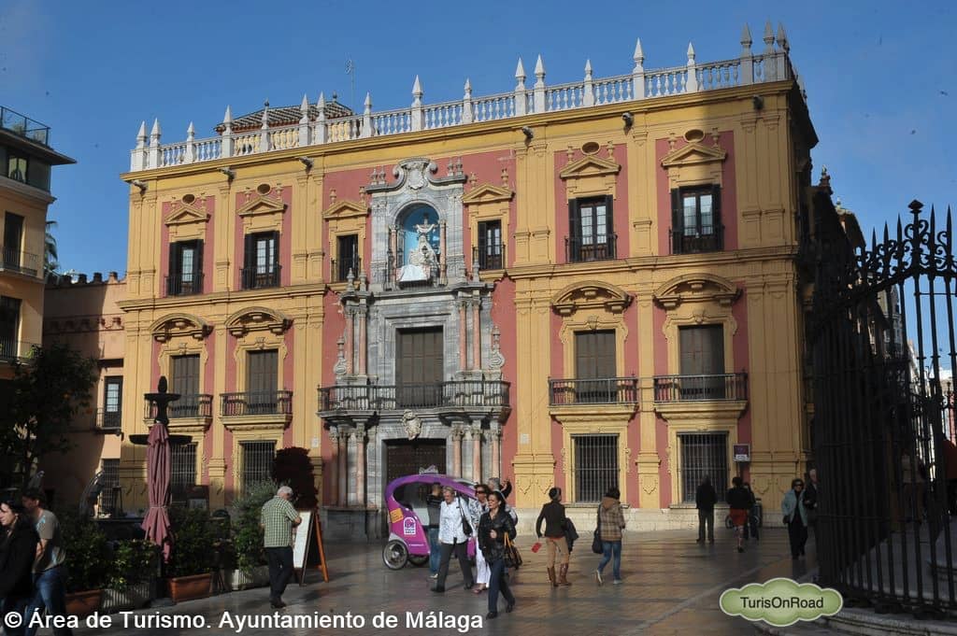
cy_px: 318
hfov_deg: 46.4
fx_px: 1116
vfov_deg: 31.8
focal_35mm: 42
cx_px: 478
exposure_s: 1/160
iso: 320
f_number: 18
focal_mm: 42
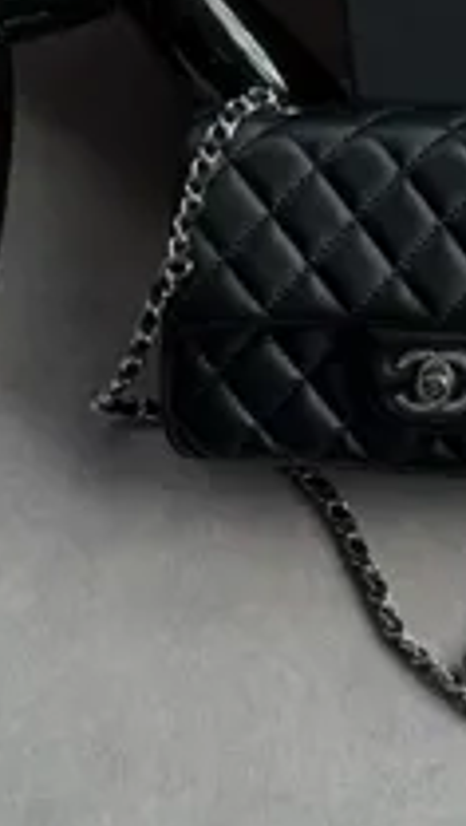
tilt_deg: -59.3
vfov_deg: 17.6
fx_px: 2629
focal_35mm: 120
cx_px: 430
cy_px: 79
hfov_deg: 10.1
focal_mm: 6.76
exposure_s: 1/289
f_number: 1.78
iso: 64
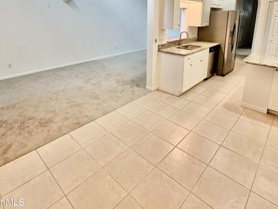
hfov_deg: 76.4
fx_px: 177
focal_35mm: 22
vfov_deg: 58.1
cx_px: 138
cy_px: 53
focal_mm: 2.22
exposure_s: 1/60
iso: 320
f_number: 2.2
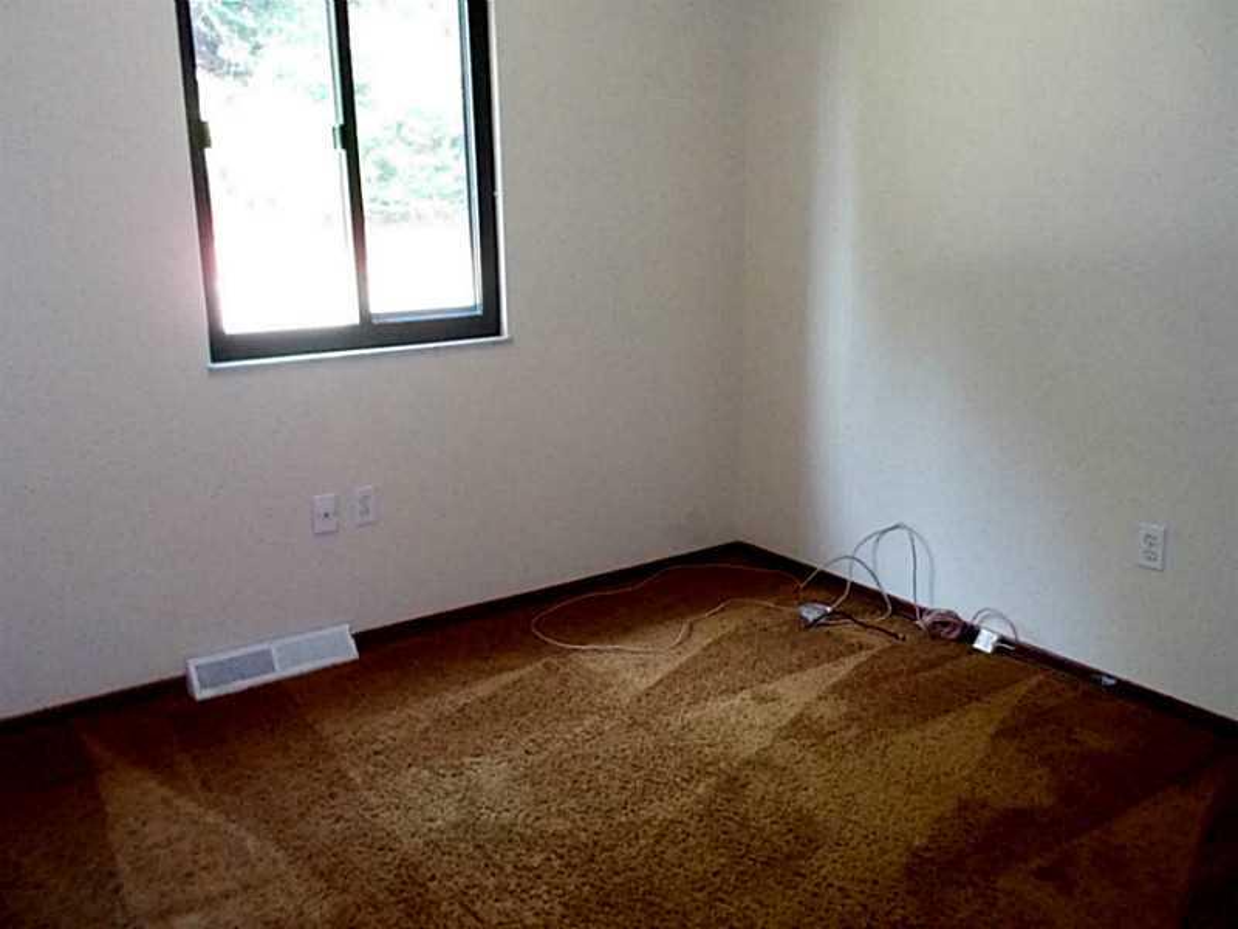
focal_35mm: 29
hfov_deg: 61.7
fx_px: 1037
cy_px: 464
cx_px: 619
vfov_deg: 48.2
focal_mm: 4.1
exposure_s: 1/30
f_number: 3.3
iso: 640
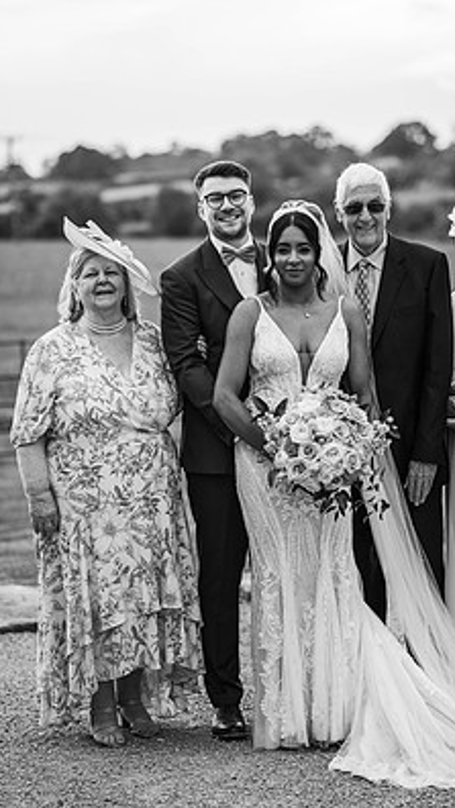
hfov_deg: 12.0
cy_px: 453
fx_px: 2164
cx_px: 297
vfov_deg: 21.1
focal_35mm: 101
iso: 100
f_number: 2.2
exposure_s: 1/2000
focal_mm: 85
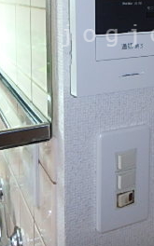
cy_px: 35
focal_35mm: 54
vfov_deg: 35.8
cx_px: 126
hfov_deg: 23.6
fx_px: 363
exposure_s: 1/30
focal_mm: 3.7
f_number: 3.5
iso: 400
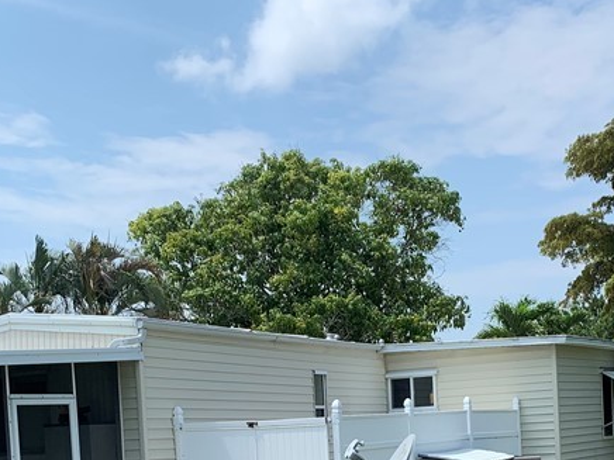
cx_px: 418
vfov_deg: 22.9
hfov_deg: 31.4
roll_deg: +2.9
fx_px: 1082
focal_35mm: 61
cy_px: 484
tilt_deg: -2.2
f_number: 1.8
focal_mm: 4.25
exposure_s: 1/2309
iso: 25
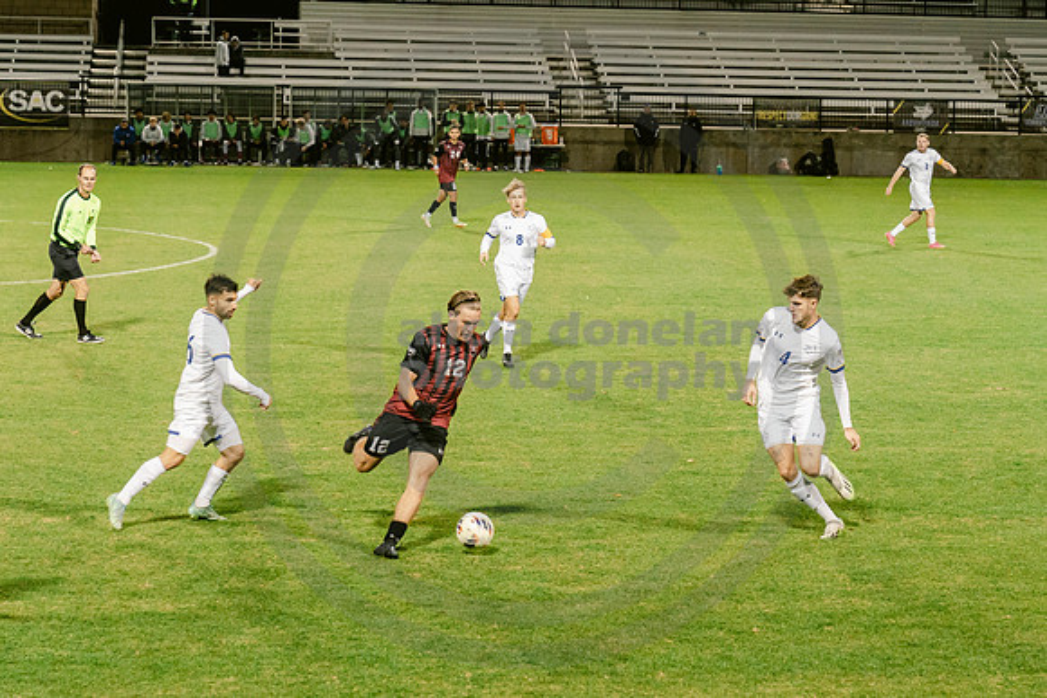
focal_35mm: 111
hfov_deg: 18.4
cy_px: 377
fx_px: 3228
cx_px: 692
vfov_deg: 12.4
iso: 2000
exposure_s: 1/200
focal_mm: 70
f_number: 4.5
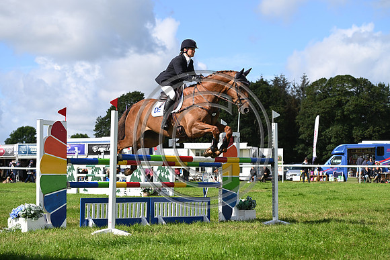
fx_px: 888
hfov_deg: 24.8
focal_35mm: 82
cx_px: 195
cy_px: 130
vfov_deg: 16.7
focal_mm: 82
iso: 180
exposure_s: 1/1250
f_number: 4.5
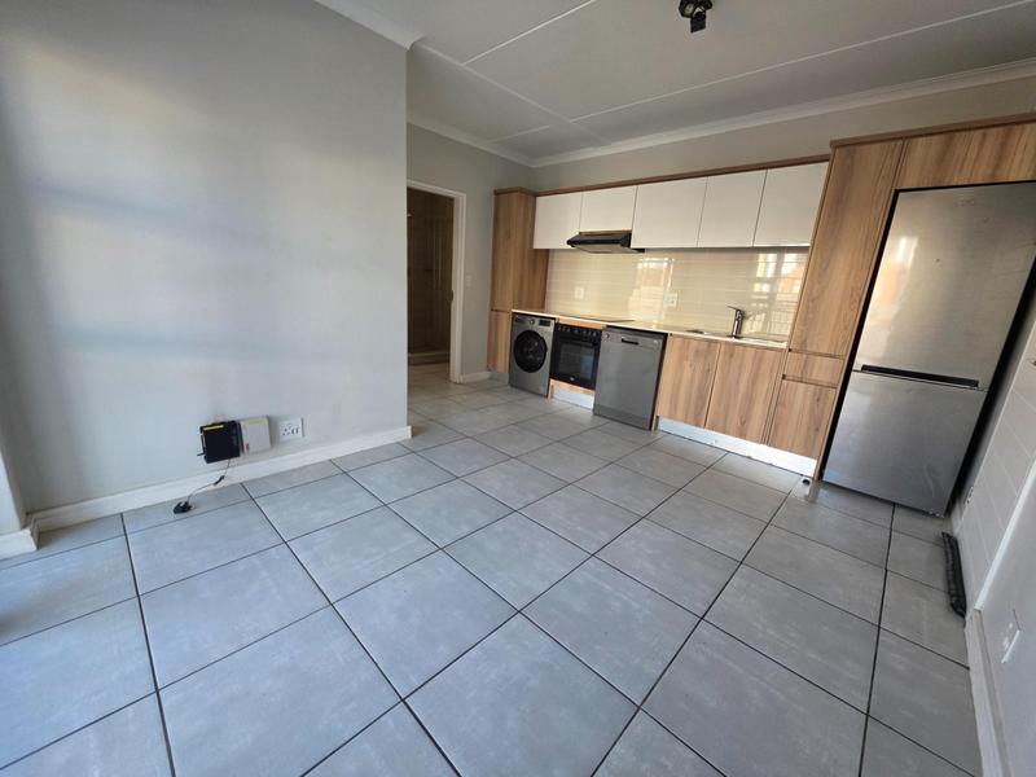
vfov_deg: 89.9
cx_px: 518
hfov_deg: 106.2
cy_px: 388
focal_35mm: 13
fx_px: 389
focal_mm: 2.2
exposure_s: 1/100
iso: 80
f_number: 1.9
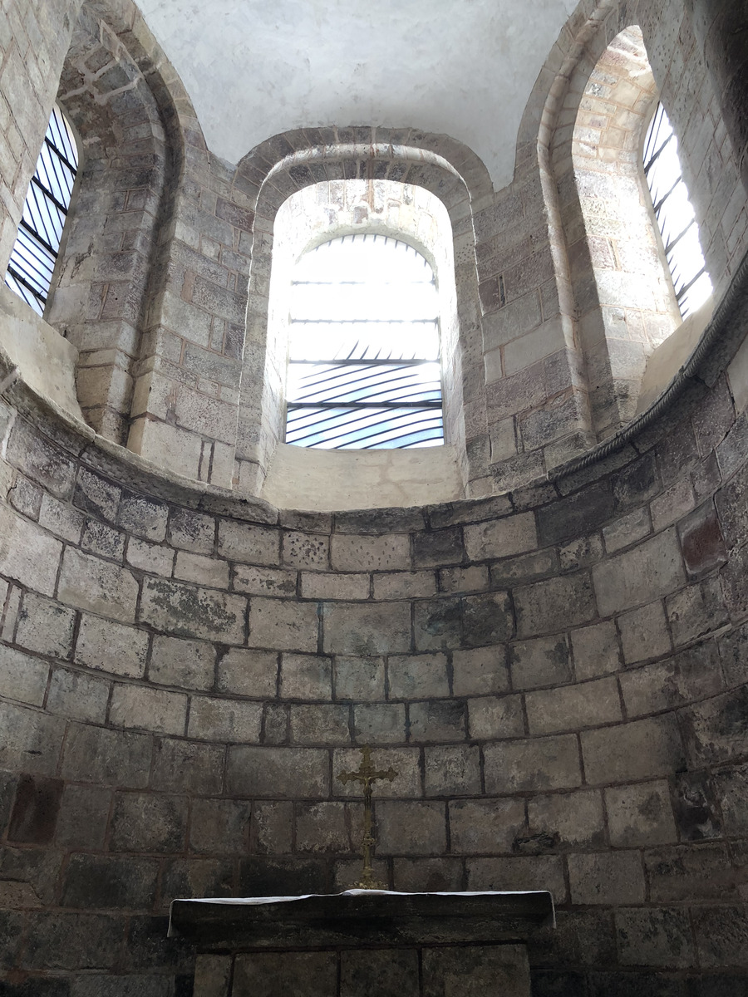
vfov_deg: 63.4
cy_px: 498
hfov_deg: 49.7
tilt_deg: +28.8
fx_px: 807
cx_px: 374
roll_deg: +1.4
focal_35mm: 28
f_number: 1.8
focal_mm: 4
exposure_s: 1/40
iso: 25
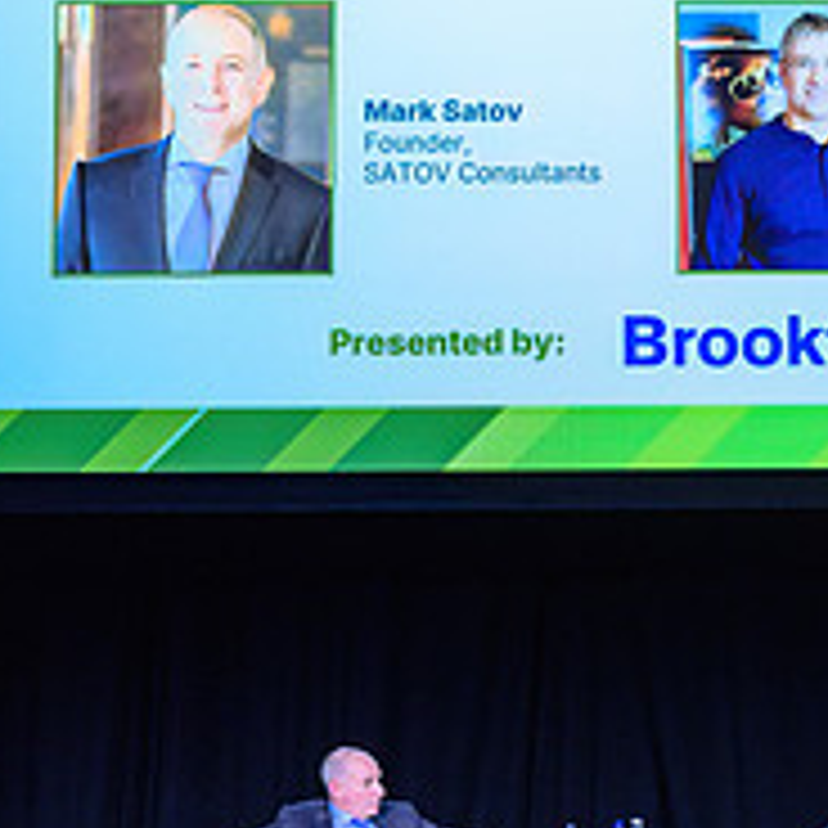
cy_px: 565
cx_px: 662
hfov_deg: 12.6
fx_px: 3735
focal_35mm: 138
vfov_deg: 12.6
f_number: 3.2
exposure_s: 1/100
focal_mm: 51
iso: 1600
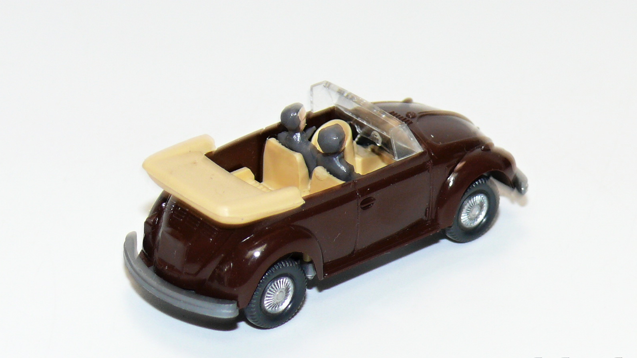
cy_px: 179
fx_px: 2703
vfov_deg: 7.6
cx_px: 317
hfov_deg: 13.4
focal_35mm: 160
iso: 100
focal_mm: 17.3
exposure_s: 1/30
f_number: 4
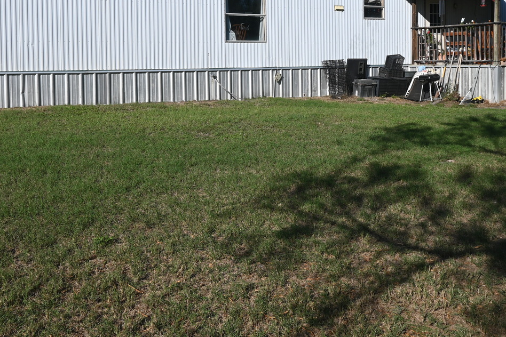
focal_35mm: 41
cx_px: 231
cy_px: 81
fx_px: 576
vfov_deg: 32.0
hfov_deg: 47.4
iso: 100
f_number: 8
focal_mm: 16
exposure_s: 1/500
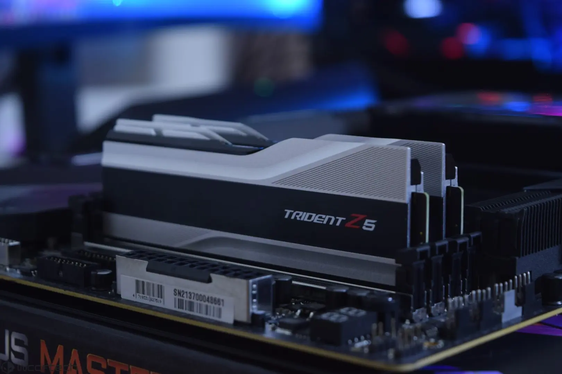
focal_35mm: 82
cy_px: 187
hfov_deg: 24.6
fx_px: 1288
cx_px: 281
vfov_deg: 16.6
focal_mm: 55
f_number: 5.6
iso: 400
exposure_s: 1/6
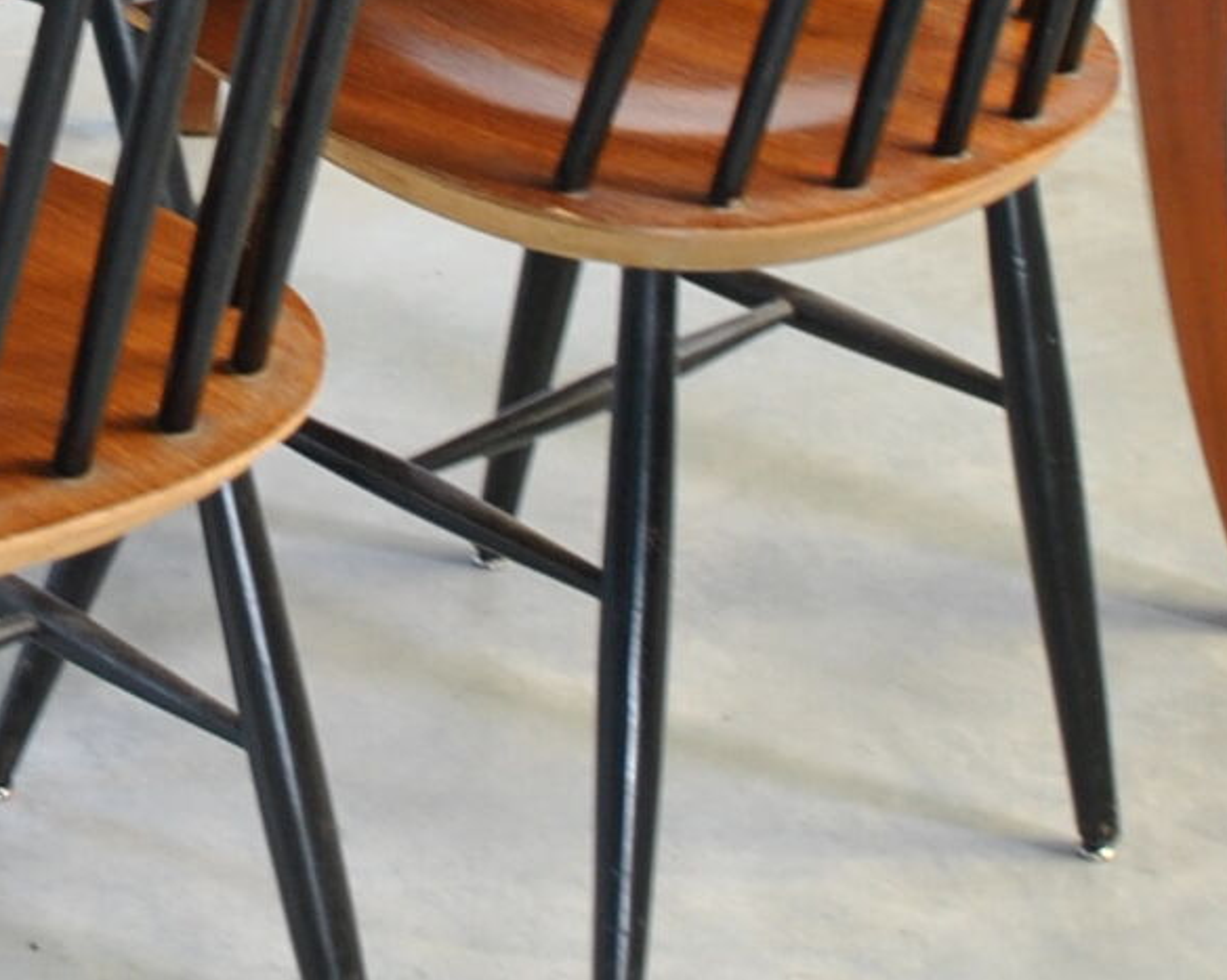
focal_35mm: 168
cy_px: -262
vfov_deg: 9.1
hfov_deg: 11.3
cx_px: -147
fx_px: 6100
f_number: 4.5
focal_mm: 24
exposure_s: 1/20
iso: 200
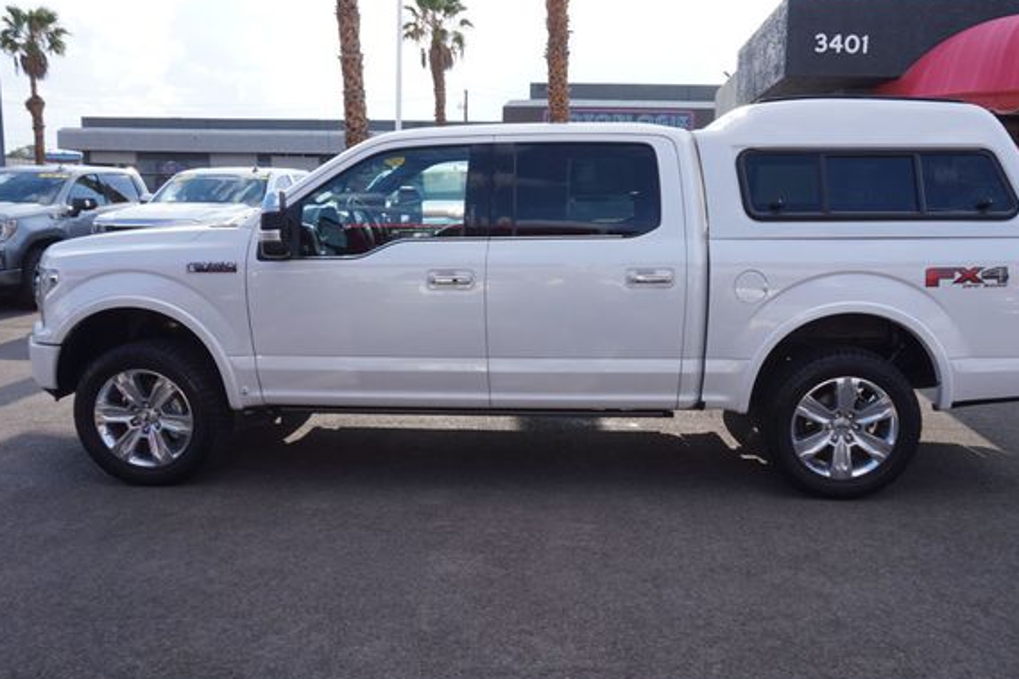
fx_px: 764
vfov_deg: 47.9
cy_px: 312
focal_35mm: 27
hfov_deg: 67.3
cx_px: 548
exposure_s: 1/100
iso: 100
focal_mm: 16
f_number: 9
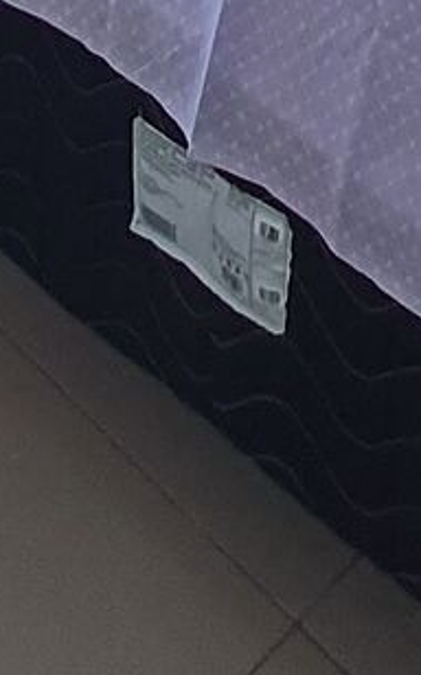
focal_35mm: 86
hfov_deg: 13.8
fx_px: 1582
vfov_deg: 12.3
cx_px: 721
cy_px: -1249
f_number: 2.2
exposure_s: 1/60
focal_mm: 1.74
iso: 50
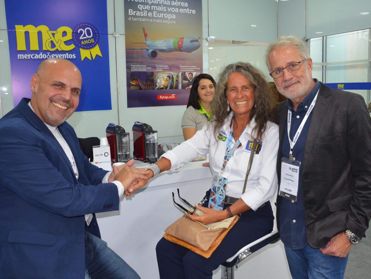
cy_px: 146
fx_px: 343
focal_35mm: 32
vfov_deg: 44.2
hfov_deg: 56.7
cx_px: 204
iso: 800
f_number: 3.5
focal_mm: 18
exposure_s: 1/60
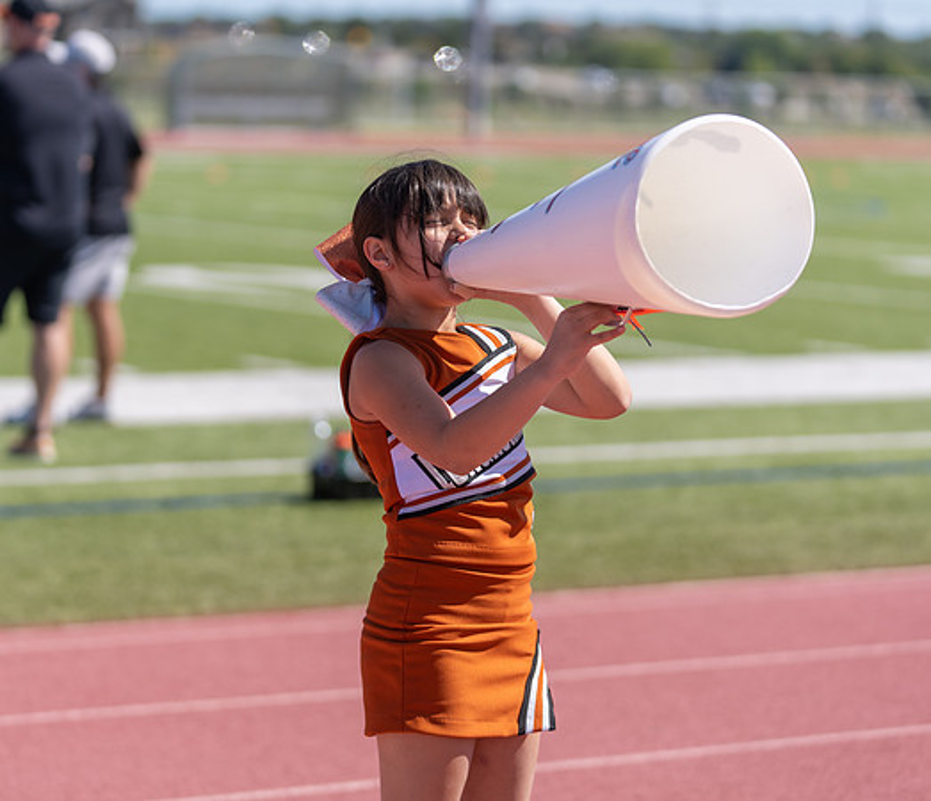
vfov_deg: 12.8
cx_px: 401
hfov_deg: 14.8
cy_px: 372
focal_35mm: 126
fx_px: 3579
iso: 100
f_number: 2.8
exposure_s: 1/2000
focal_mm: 100
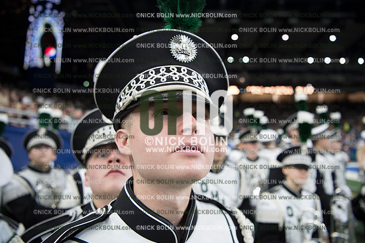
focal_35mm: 25
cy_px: 122
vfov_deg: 51.3
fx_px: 253
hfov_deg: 71.5
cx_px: 186
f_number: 2.8
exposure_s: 1/640
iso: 1250
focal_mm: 24
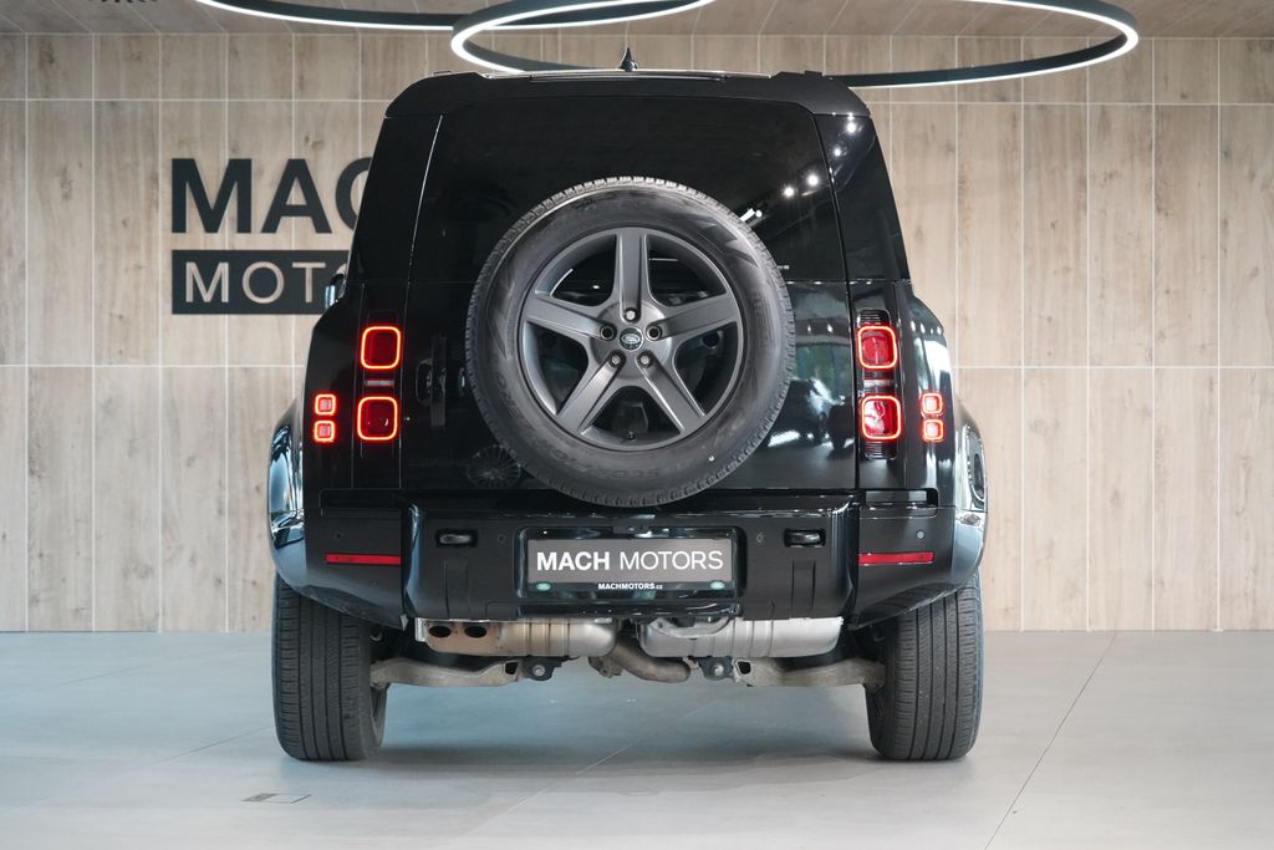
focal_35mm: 70
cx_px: 637
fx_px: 2477
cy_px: 425
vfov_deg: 19.5
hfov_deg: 28.8
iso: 8000
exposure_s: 1/160
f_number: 5.6
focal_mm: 70
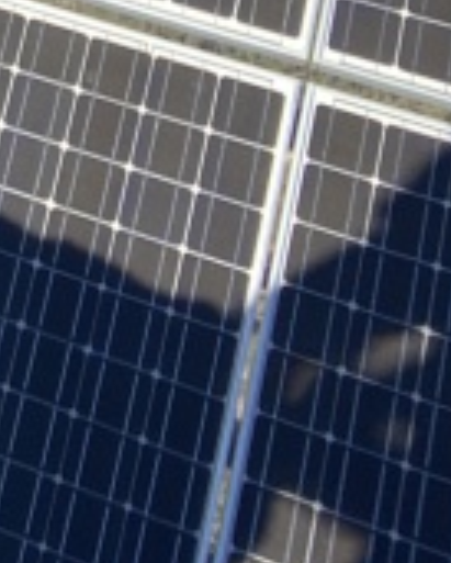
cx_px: -691
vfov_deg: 15.9
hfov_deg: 11.6
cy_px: -405
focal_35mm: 105
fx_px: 1750
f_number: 2.2
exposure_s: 1/740
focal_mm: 2.71
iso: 25
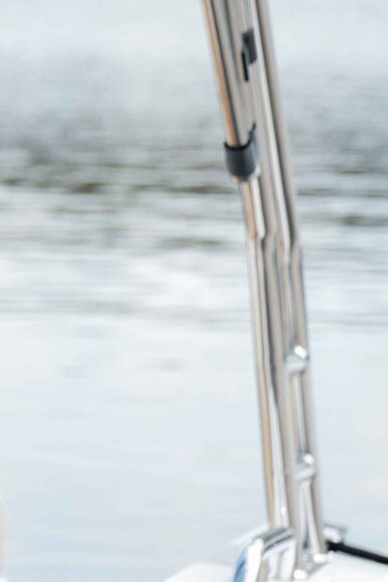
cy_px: 60
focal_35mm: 274
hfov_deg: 4.8
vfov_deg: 7.5
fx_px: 4429
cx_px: -659
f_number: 3.5
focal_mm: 62
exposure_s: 1/400
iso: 400
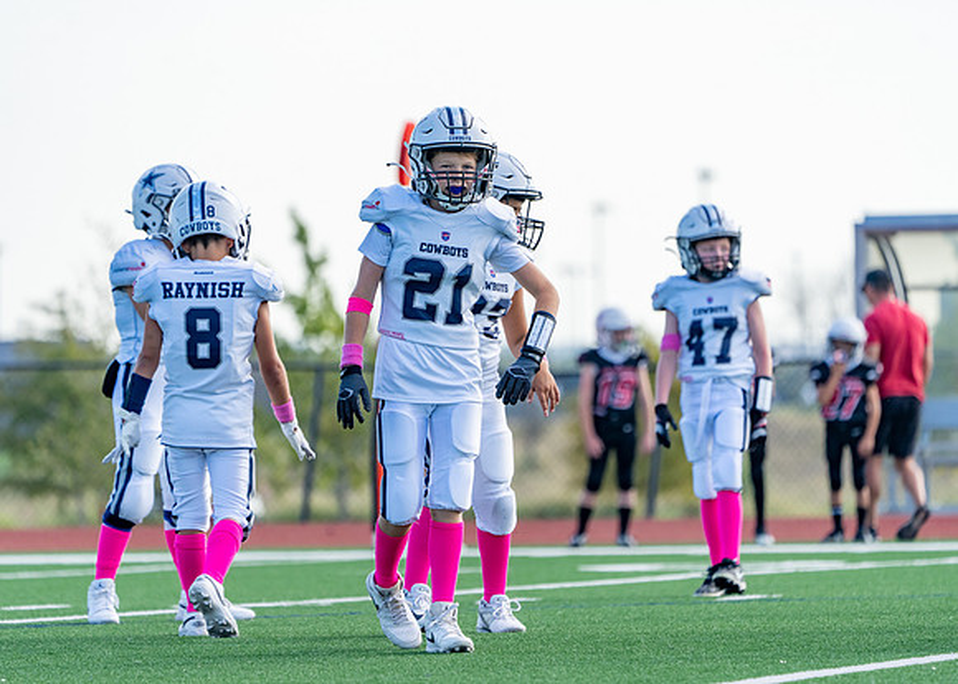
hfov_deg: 6.0
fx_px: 9149
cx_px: 479
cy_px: 342
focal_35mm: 336
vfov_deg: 4.3
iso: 500
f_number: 5.6
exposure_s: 1/1250
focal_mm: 321
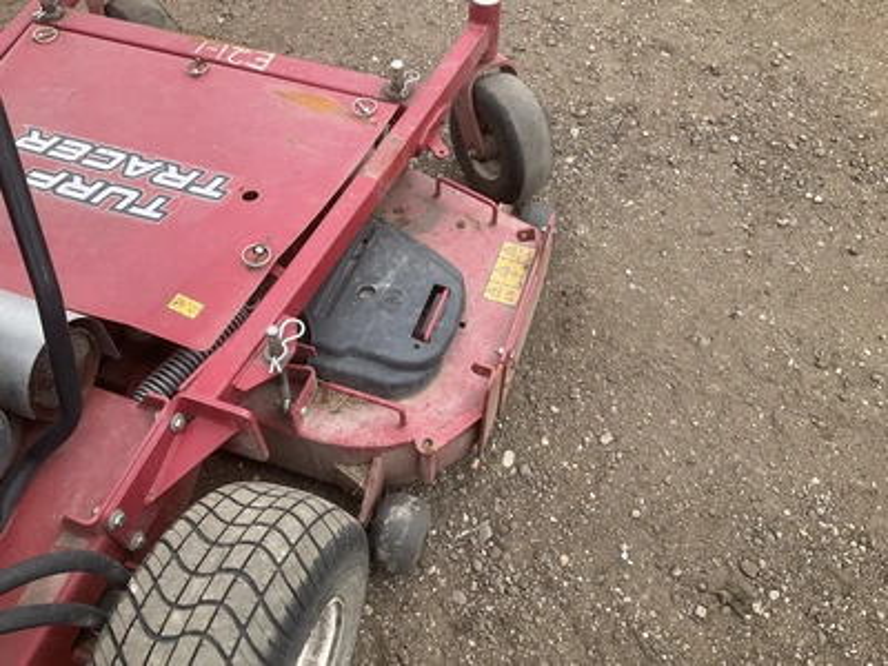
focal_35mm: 29
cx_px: 444
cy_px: 333
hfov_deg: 61.7
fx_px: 744
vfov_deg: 48.2
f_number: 1.8
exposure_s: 1/586
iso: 25
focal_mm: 3
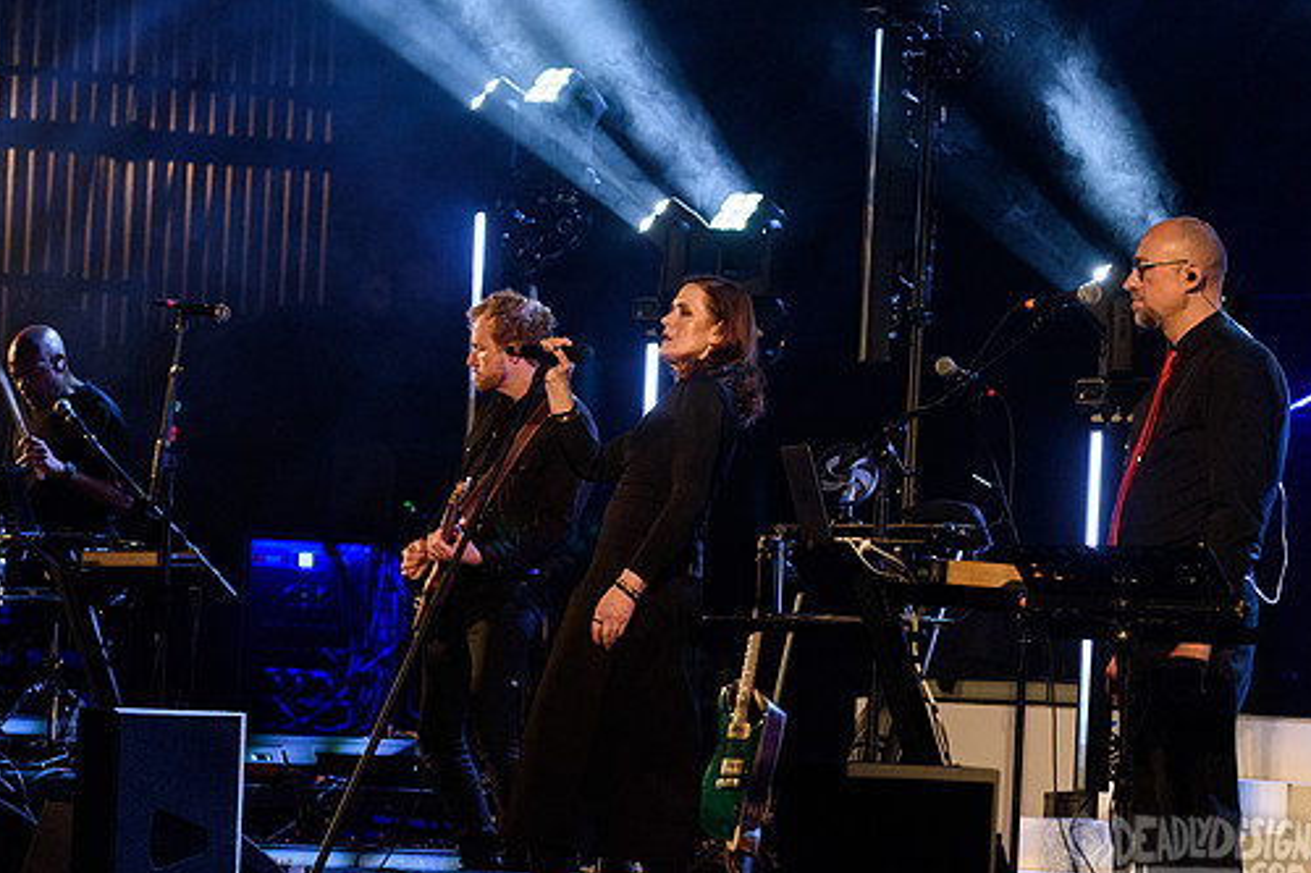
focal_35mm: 188
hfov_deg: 10.9
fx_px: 6844
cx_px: 619
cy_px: 359
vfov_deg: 7.3
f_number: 5
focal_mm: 150
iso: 4000
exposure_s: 1/125
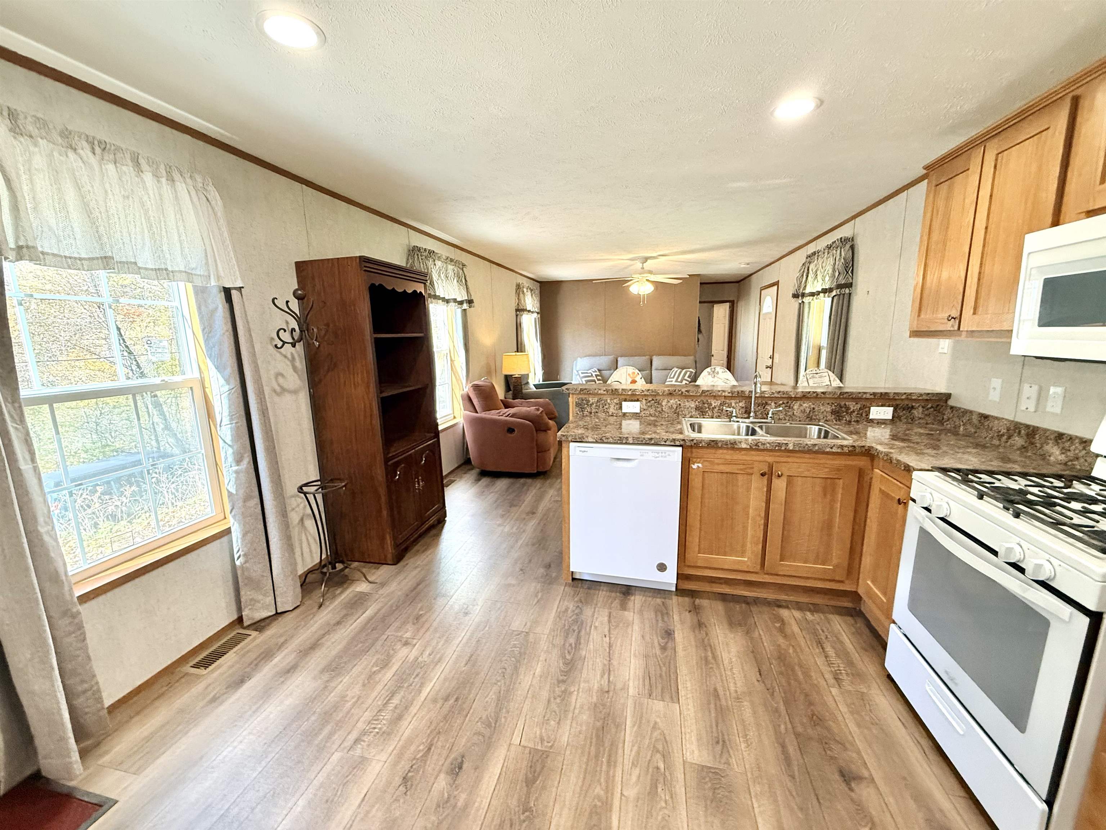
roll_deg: +1.8
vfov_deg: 85.7
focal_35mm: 14
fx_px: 447
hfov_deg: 102.1
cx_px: 553
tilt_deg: -10.0
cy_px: 415
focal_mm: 2.22
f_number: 2.2
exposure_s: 1/120
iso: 500
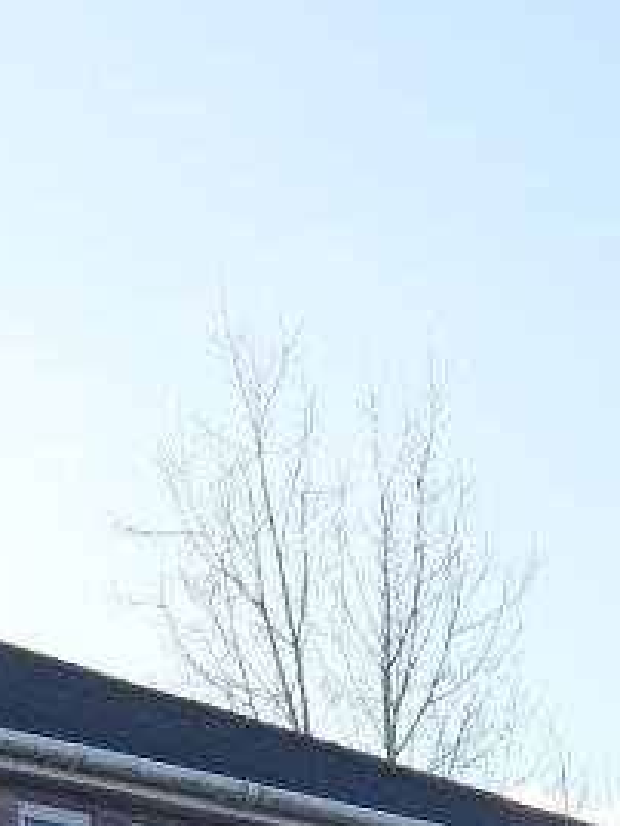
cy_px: 1268
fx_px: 3627
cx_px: 34
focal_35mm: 152
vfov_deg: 12.3
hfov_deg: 9.7
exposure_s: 1/90
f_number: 7.7
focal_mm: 7.1
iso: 80
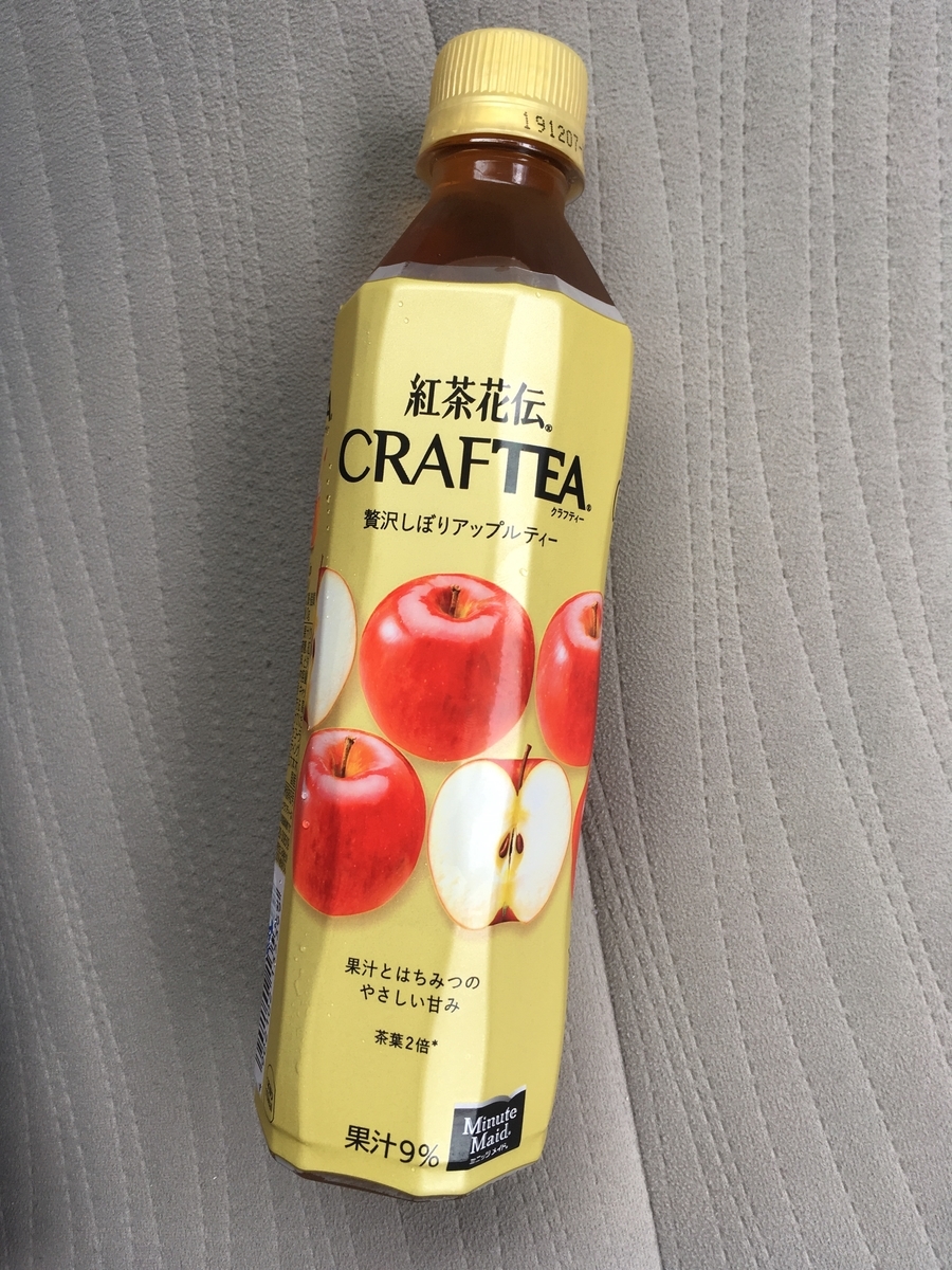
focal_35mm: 29
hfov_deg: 48.2
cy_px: 635
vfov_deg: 61.7
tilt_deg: -85.8
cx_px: 476
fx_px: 1063
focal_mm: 4.15
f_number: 2.2
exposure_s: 1/60
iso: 25
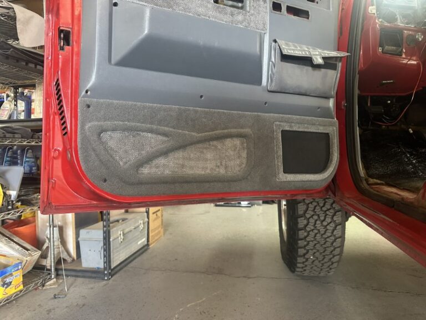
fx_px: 295
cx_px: 213
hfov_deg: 71.6
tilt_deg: -0.6
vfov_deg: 56.8
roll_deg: -0.3
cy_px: 160
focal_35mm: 24
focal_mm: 6.86
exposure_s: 1/60
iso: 400
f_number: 1.78
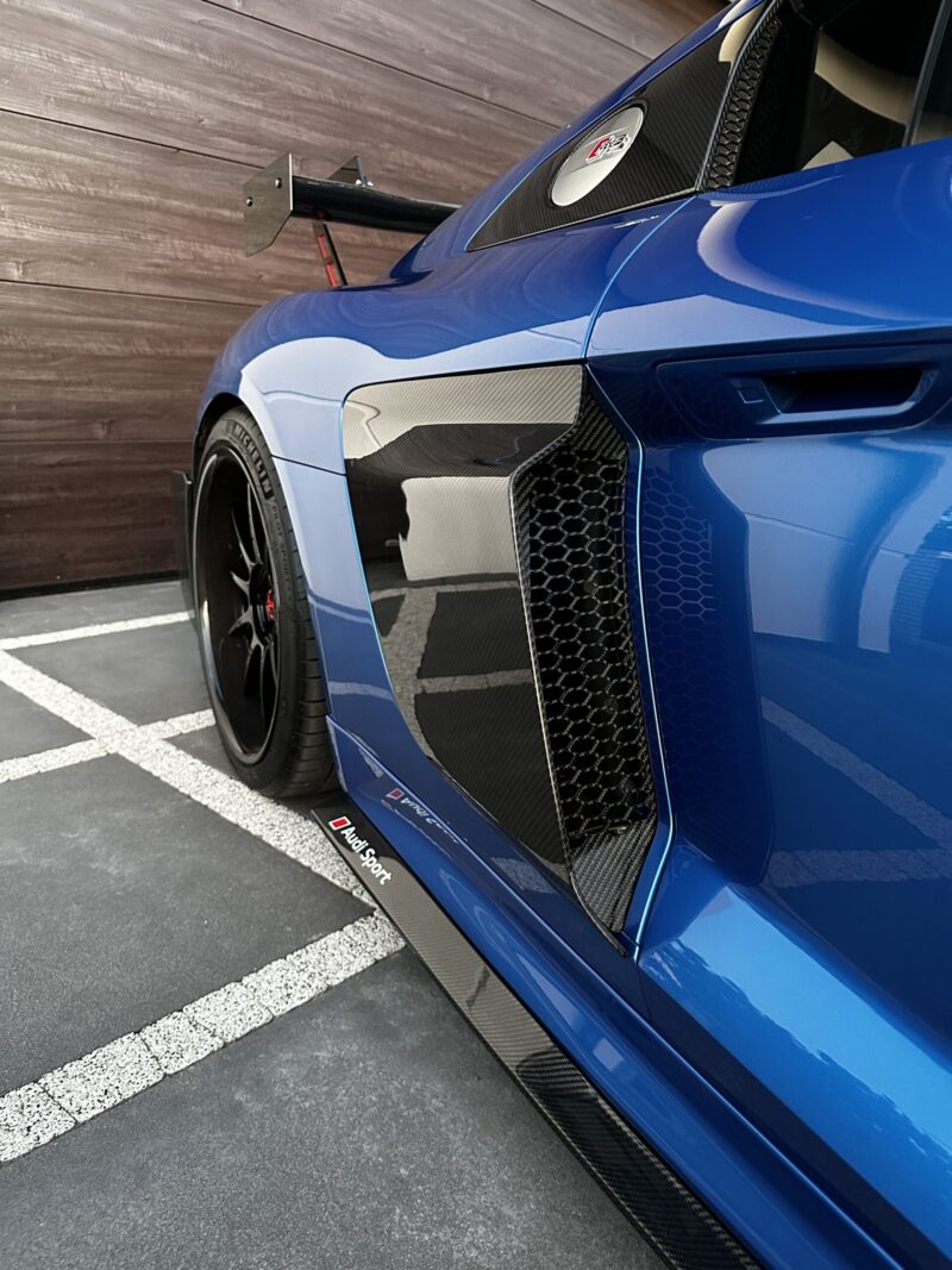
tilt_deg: -14.4
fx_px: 880
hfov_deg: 56.8
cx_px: 476
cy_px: 635
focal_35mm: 24
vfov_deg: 71.6
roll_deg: -1.1
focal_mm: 6.86
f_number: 1.78
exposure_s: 1/34
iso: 1000
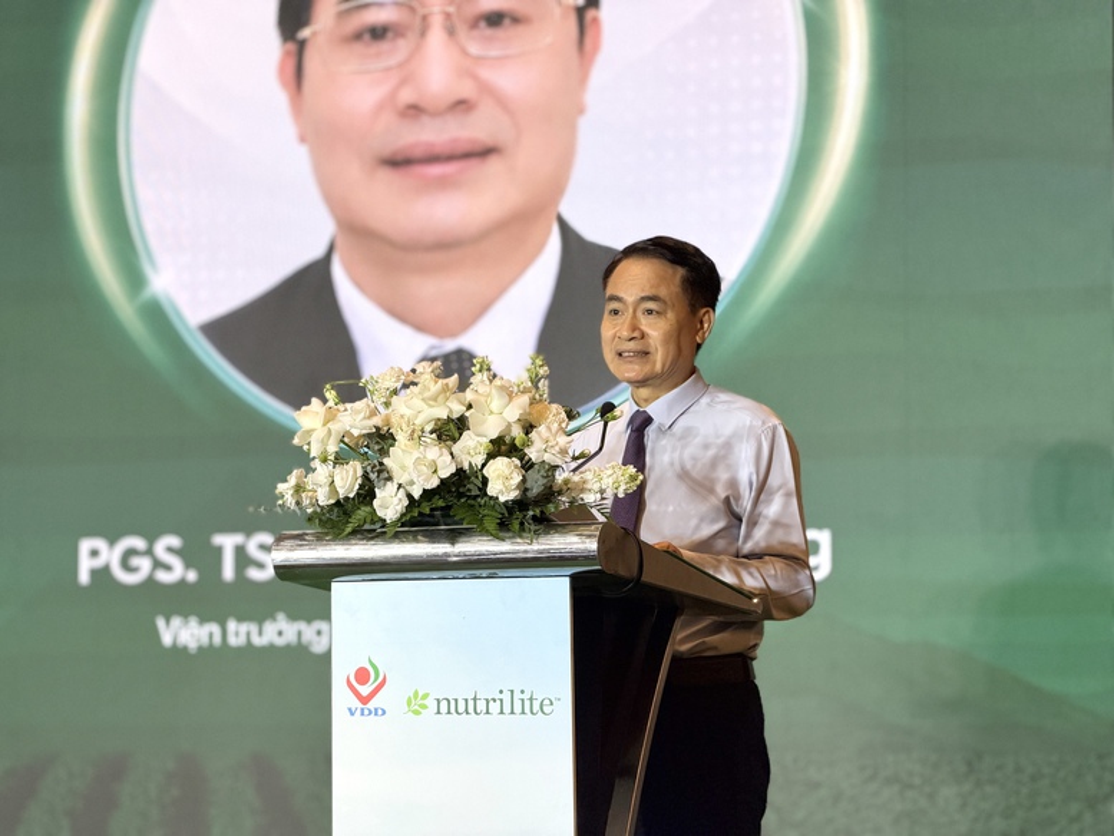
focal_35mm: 100
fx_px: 3219
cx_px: 557
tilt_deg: +4.7
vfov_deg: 14.8
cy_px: 418
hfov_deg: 19.6
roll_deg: -0.3
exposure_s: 1/100
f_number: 2.8
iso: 200
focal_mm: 16.89
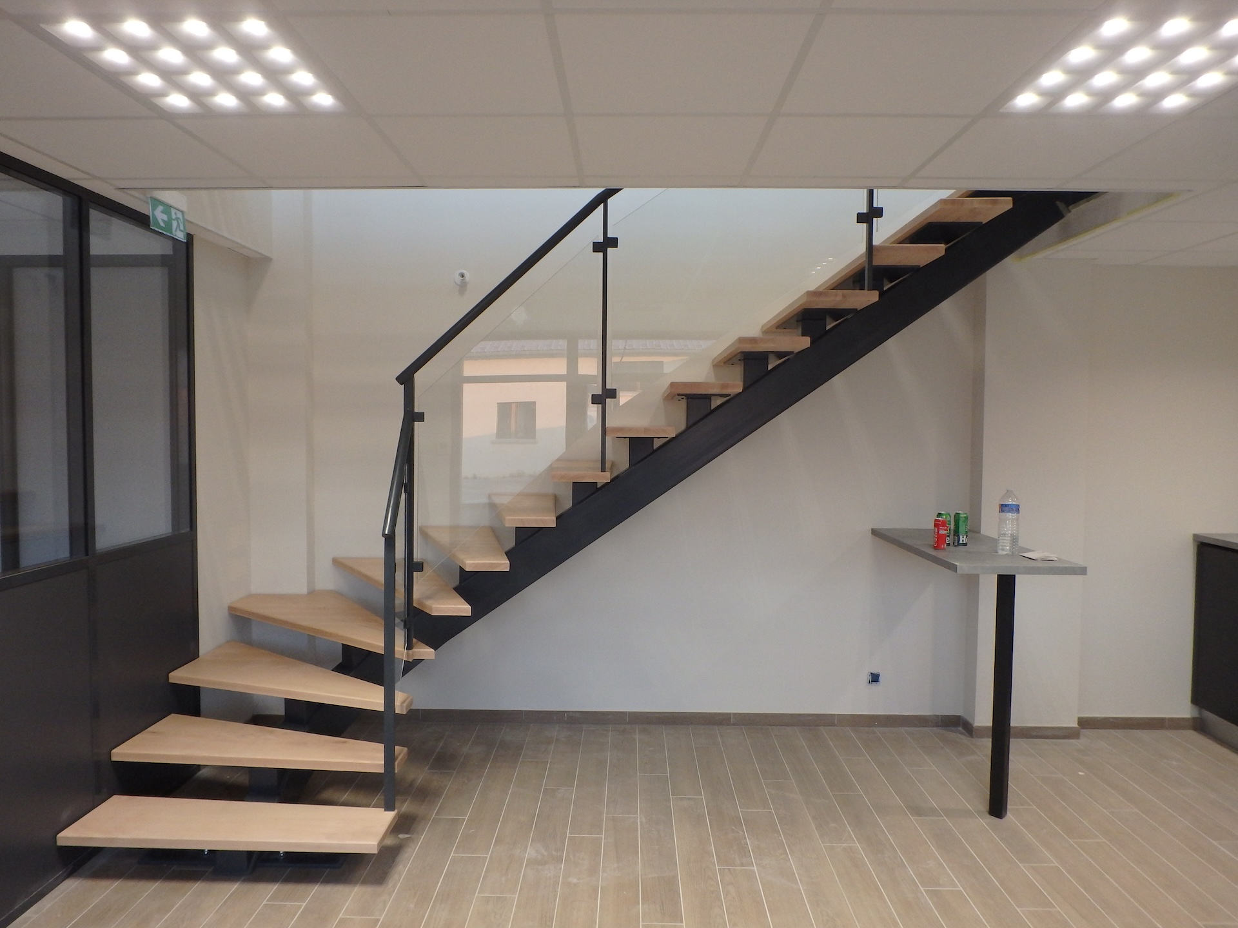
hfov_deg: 73.9
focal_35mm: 23
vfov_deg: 58.9
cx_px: 619
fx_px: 823
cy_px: 464
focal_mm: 4
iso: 250
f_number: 3.8
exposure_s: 1/30
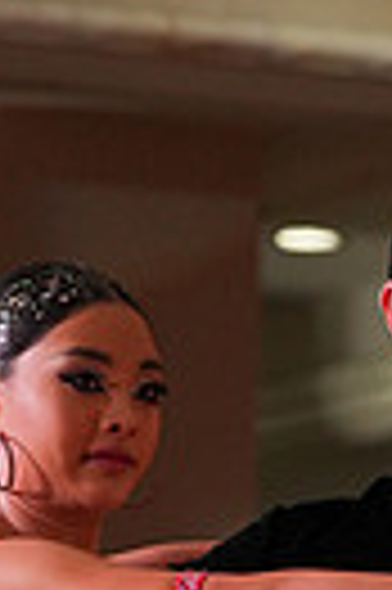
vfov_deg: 4.1
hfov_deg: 2.8
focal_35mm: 493
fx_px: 8073
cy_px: 1130
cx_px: 304
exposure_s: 1/500
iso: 1600
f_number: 4
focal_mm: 111
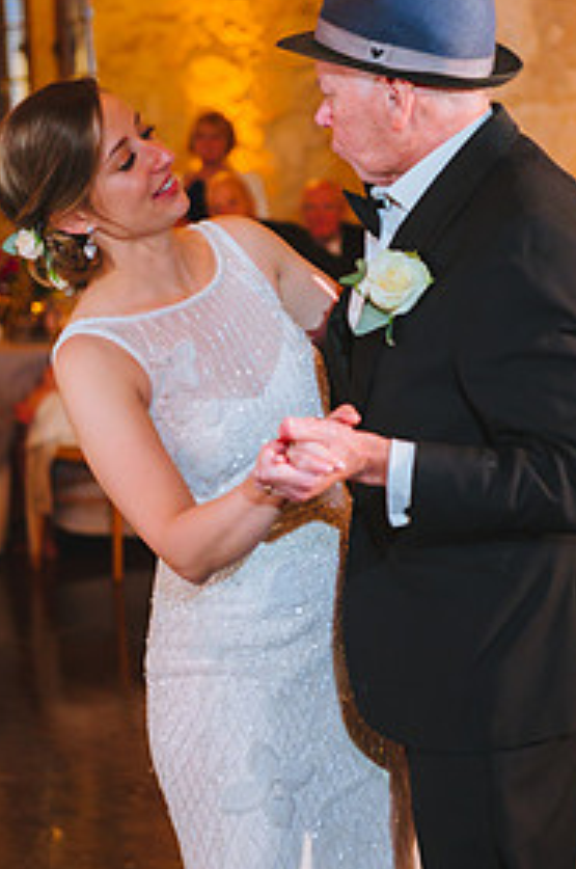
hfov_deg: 12.1
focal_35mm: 113
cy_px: 402
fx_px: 2722
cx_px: 316
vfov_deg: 18.1
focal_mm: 70
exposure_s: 1/125
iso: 3200
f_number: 2.8
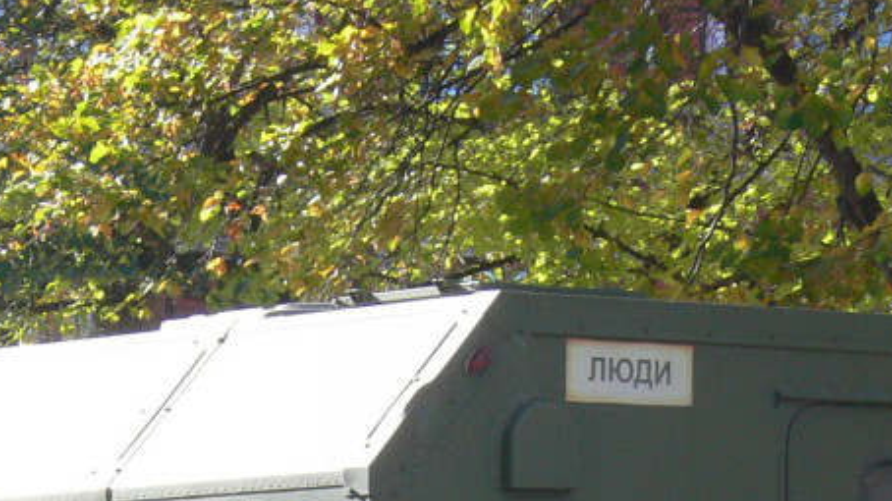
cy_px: 872
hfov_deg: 6.4
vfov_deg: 3.6
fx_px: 7944
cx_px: -7
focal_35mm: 336
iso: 100
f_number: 5.6
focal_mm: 22.1
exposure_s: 1/125
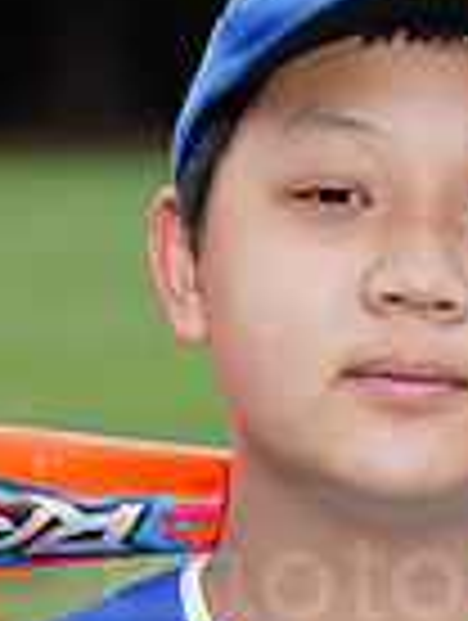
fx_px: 12741
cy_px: 547
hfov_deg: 2.1
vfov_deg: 2.8
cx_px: 400
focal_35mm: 709
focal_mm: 176
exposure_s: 1/200
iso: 200
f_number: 8
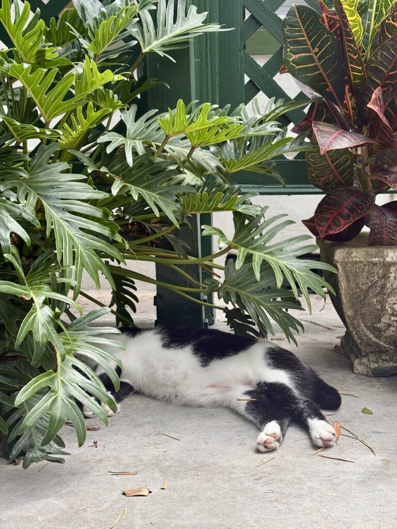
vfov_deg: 36.8
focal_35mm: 52
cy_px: 264
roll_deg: +0.7
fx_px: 795
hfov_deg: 28.0
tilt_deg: -6.7
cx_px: 198
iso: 40
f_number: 1.6
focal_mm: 5.96
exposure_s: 1/673
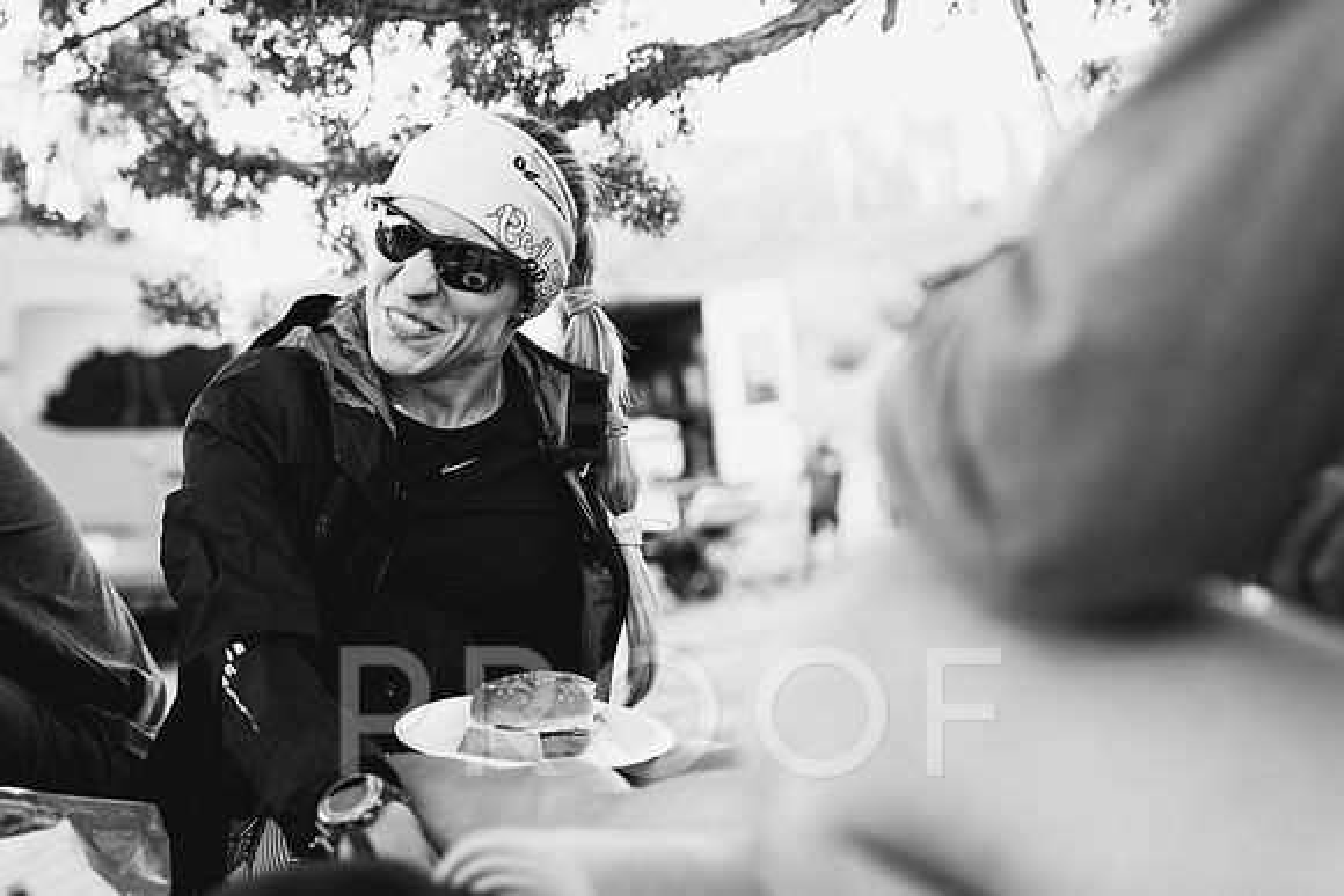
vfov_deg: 24.2
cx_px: 694
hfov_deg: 35.6
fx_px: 2096
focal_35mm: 56
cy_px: 449
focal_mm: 53
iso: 250
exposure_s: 1/160
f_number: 2.8
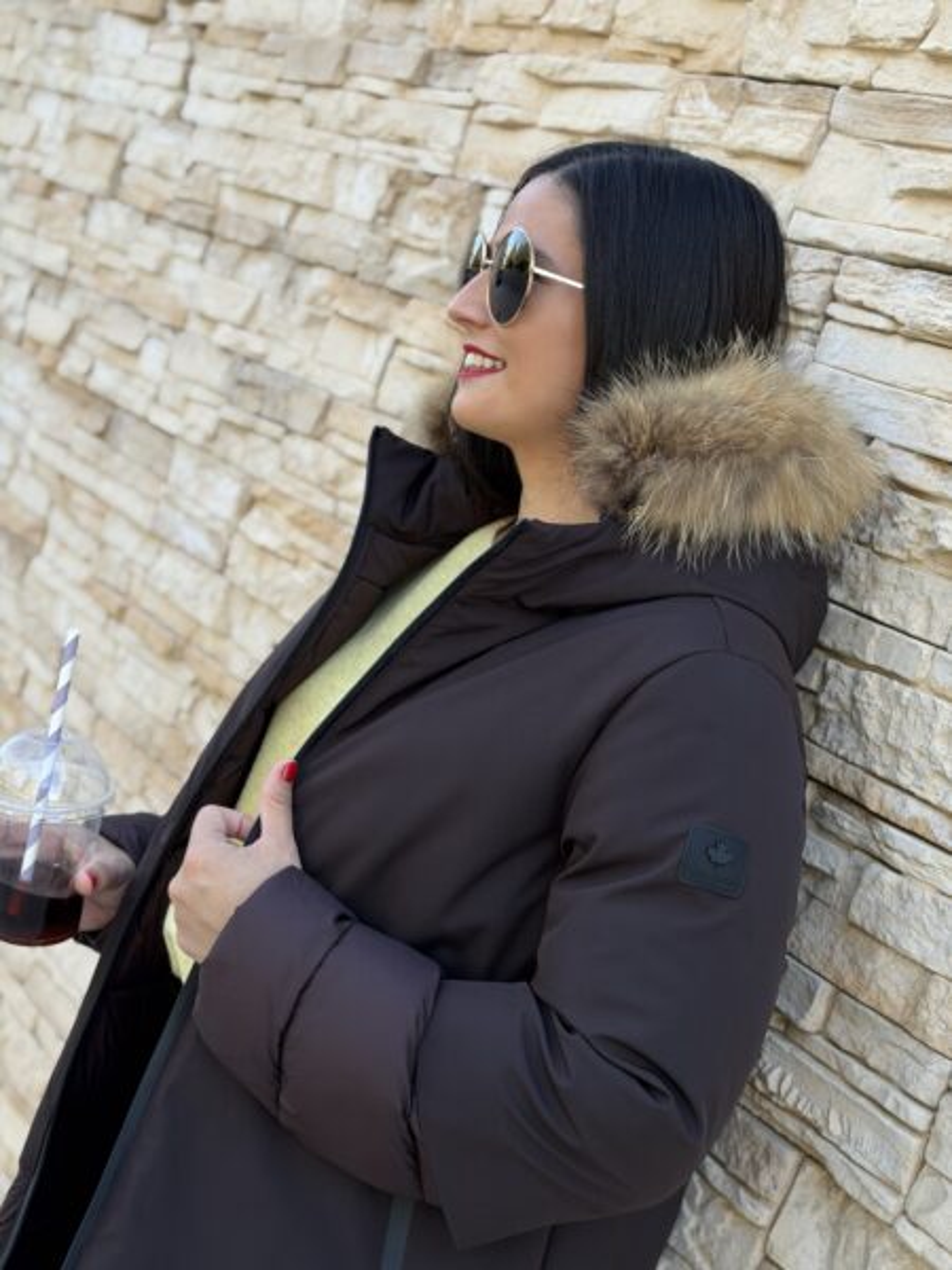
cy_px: 635
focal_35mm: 48
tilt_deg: -8.4
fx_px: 1760
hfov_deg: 30.3
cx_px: 476
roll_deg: -19.9
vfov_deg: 39.7
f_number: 1.78
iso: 64
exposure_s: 1/427
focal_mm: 6.76
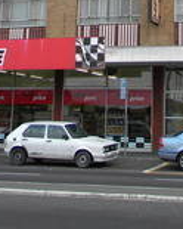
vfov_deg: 20.7
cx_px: 137
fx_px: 596
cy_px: -26
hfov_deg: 17.4
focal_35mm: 88
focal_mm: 5
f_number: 3.5
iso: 80
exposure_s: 1/170
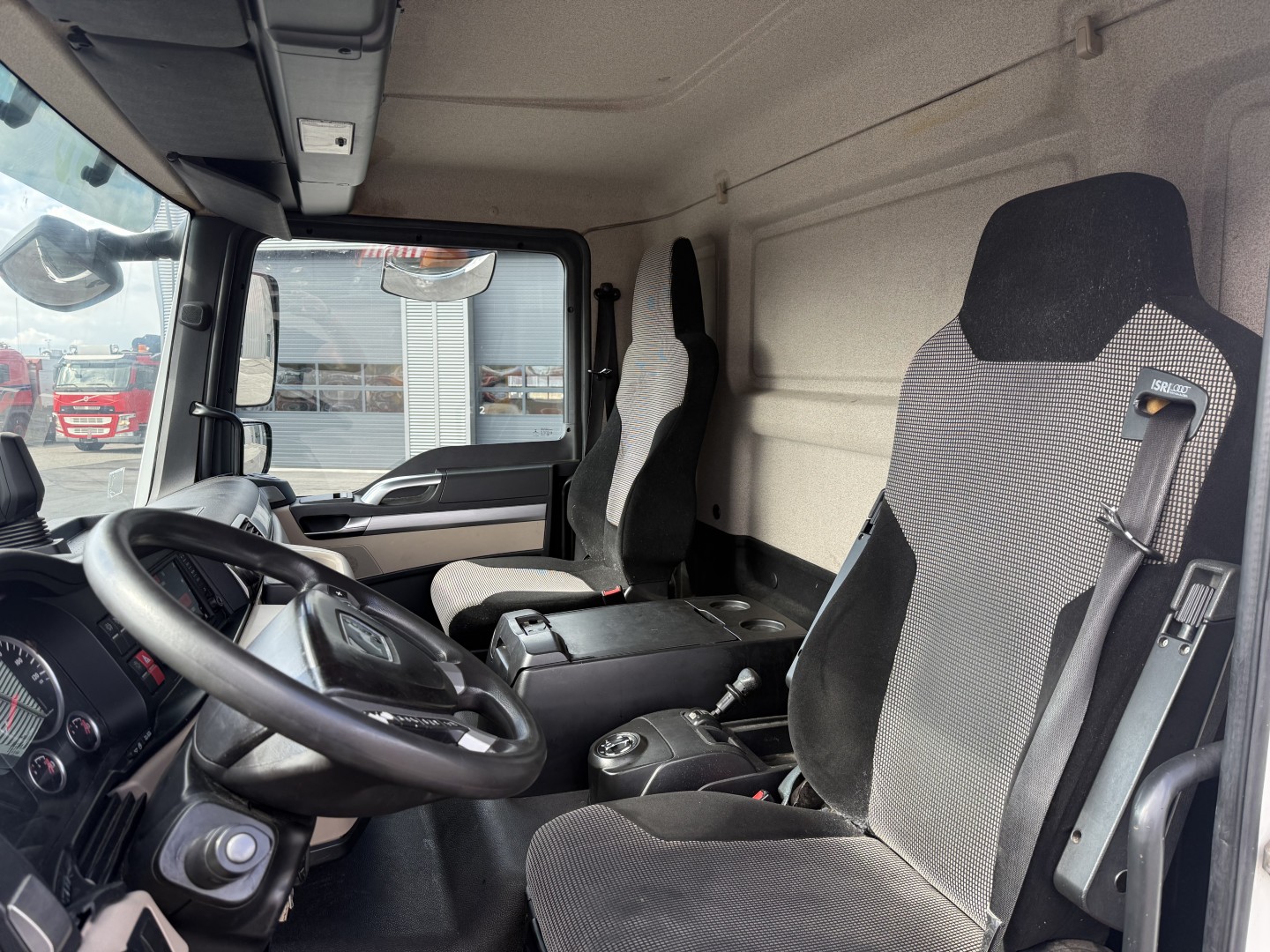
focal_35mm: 24
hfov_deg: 71.6
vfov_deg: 56.8
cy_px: 476
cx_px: 635
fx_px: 881
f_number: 1.78
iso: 100
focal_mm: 6.76
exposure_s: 1/445
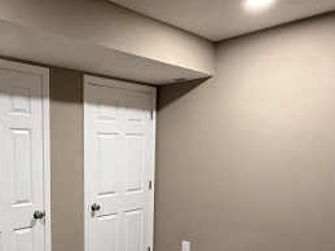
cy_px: 194
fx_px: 348
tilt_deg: -7.6
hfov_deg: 48.7
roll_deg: +0.0
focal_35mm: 36
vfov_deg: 38.4
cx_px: 70
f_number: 2.2
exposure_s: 1/60
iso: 400
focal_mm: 2.22
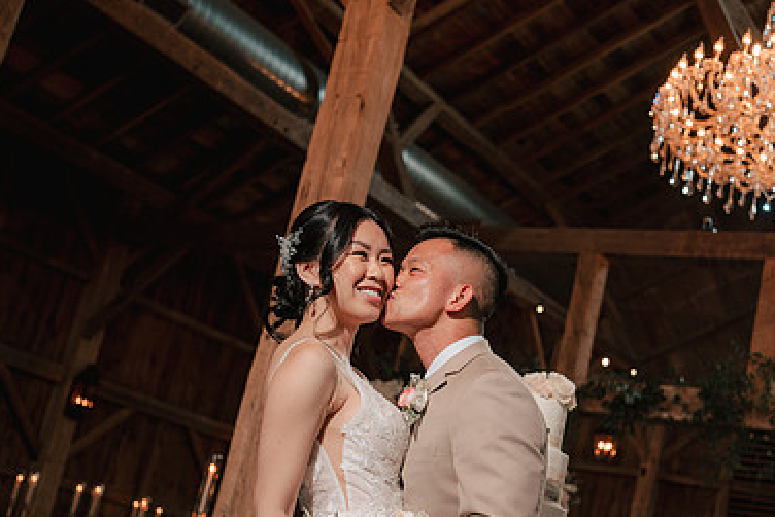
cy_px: 302
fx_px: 1163
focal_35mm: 54
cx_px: 486
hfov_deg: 36.6
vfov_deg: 25.0
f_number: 3.2
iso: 500
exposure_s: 1/200
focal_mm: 35
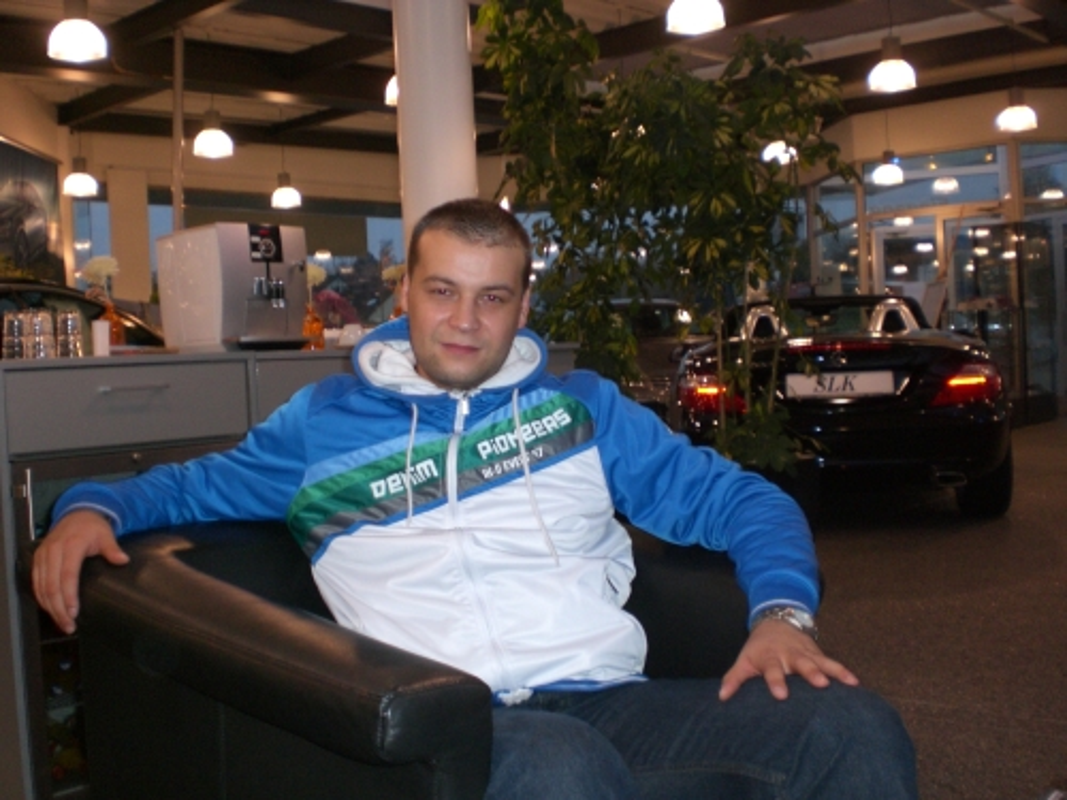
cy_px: 400
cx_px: 534
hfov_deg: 49.0
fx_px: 1171
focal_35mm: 38
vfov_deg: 37.7
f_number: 3.1
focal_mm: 6.3
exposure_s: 1/60
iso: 200
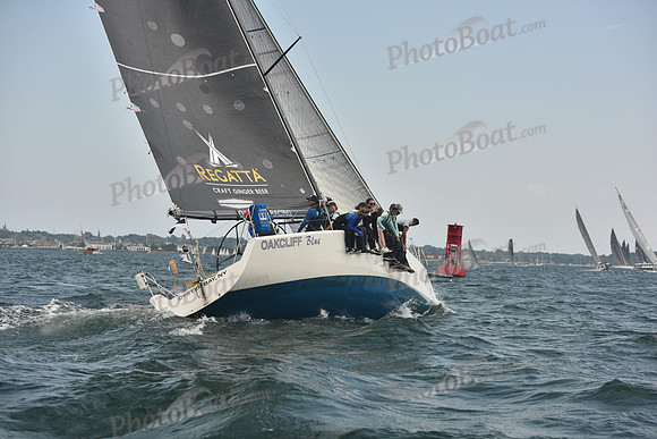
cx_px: 328
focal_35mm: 70
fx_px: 1278
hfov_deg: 28.8
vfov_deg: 19.5
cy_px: 220
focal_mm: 70
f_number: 5
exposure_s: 1/500
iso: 250
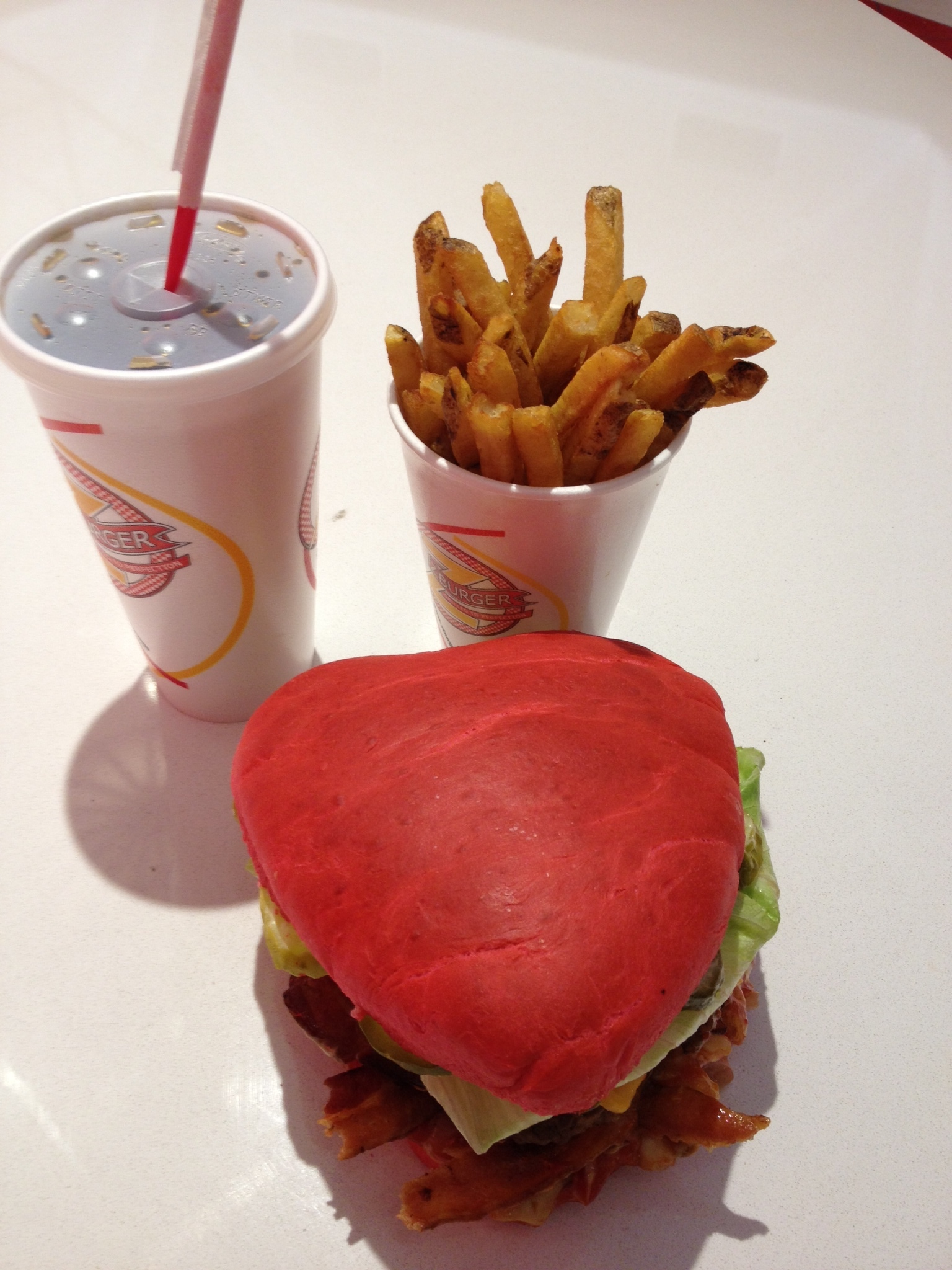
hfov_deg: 40.7
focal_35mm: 35
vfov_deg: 52.6
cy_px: 635
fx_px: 1283
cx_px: 476
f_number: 2.4
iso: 64
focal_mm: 4.28
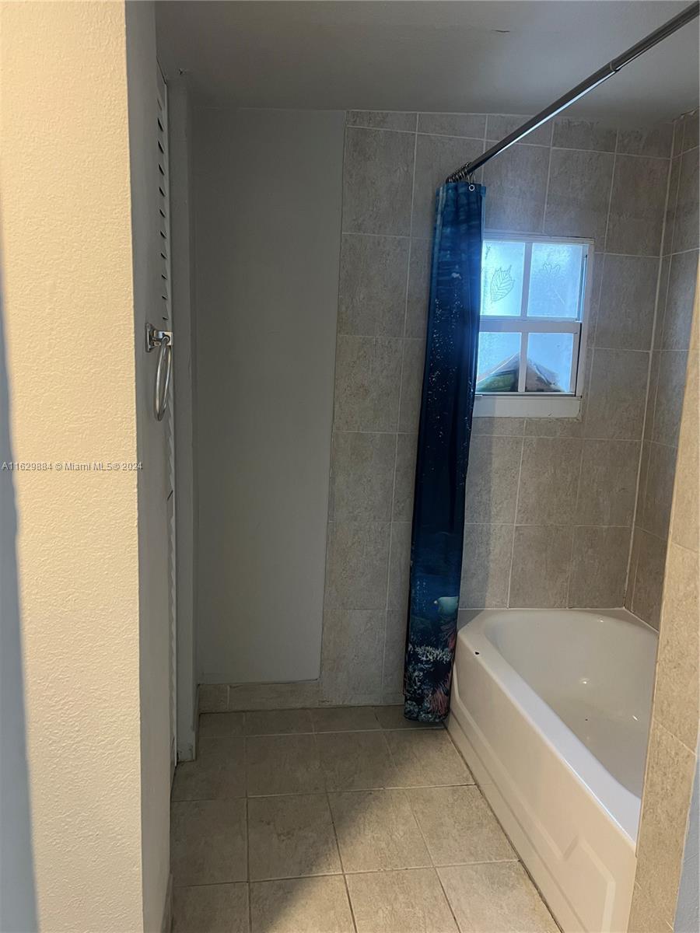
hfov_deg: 53.1
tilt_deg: -9.8
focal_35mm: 26
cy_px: 466
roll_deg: -1.4
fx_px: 701
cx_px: 350
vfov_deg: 67.3
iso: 200
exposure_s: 1/60
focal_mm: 5.7
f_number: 1.5
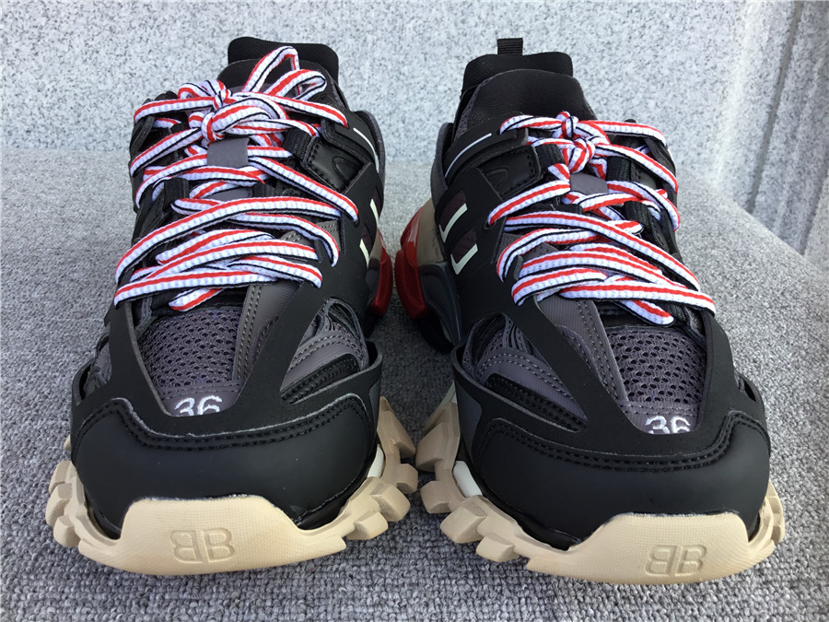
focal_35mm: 31
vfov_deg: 45.4
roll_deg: -2.8
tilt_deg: -26.8
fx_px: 742
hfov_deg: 58.4
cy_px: 311
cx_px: 414
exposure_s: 1/100
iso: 25
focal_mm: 3.3
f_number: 2.4
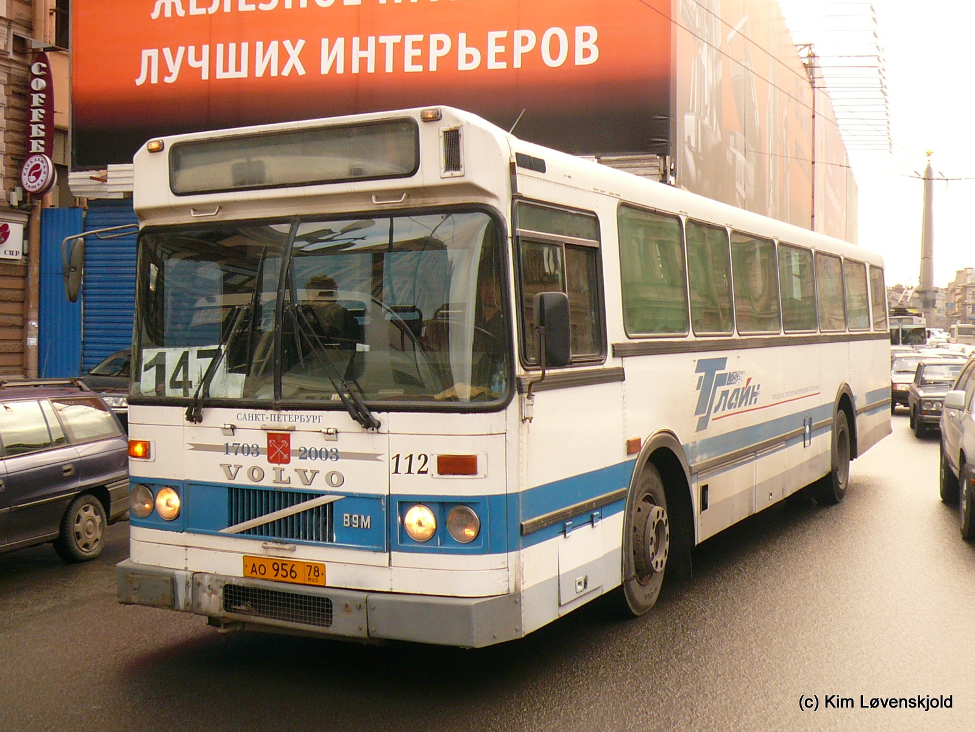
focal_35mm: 42
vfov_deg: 34.3
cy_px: 366
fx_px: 1183
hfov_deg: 44.8
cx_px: 488
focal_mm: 4.6
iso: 100
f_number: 2.8
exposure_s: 1/125
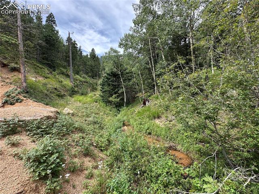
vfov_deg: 85.6
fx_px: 105
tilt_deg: +0.3
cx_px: 130
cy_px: 97
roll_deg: -0.3
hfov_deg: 102.1
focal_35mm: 14
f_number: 2.2
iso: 40
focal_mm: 2.22
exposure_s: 1/422
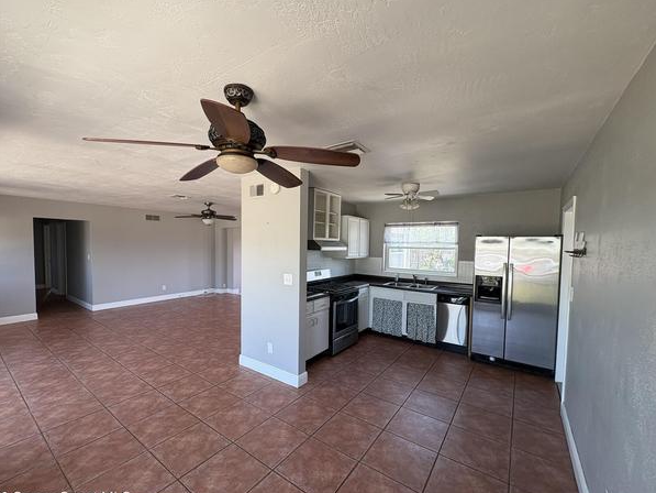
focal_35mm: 15
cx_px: 314
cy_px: 258
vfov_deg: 81.7
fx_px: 284
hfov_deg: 98.1
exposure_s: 1/99
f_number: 2.2
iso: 80
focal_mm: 2.22
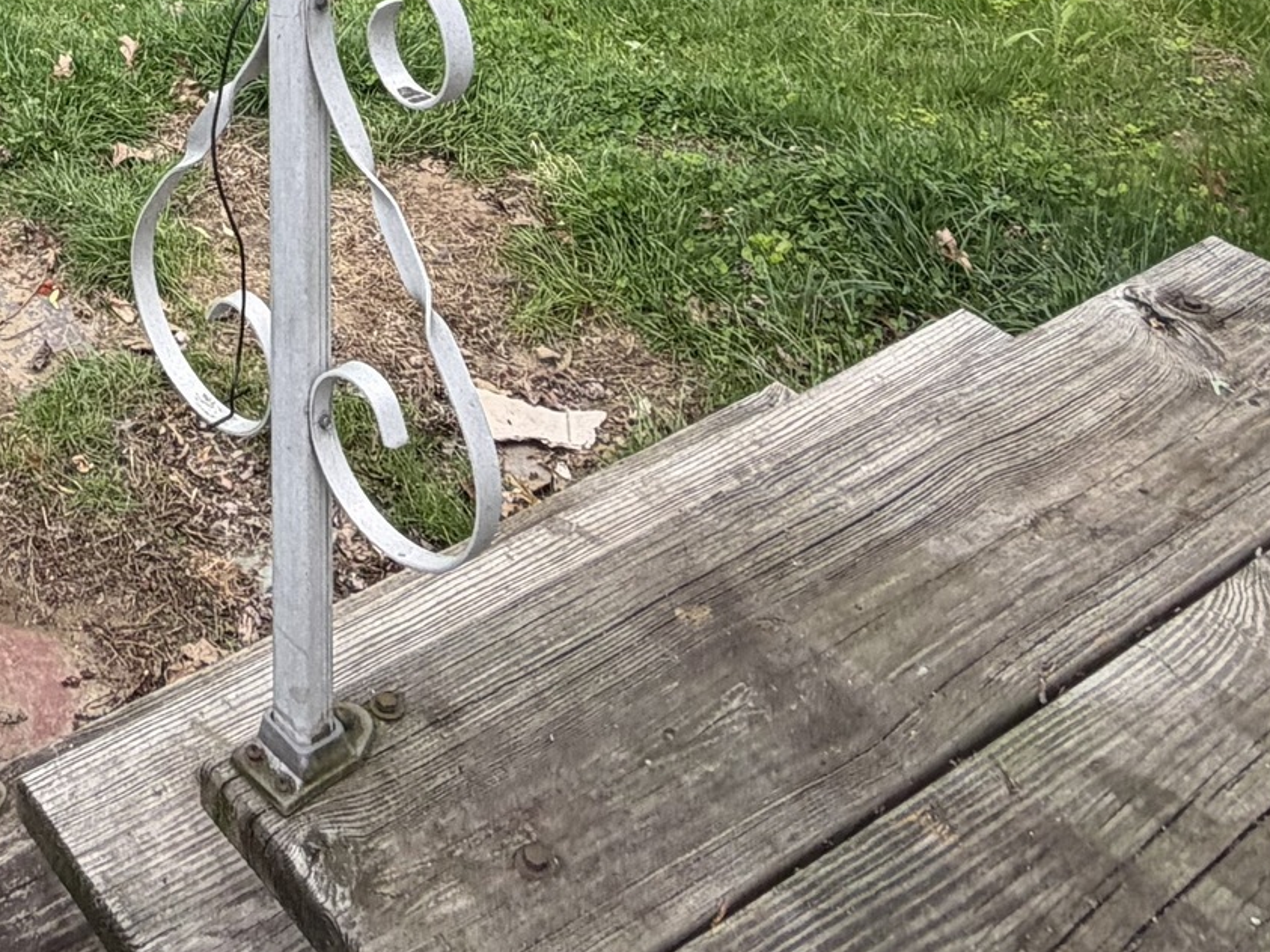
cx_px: -111
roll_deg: +0.3
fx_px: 1871
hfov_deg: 33.0
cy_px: -649
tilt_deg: -5.3
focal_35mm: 51
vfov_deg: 21.4
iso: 40
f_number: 2.2
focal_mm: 2.22
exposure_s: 1/224
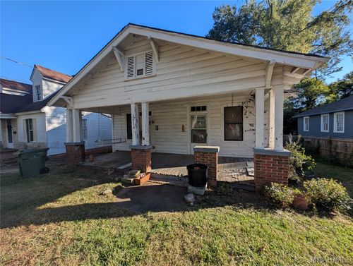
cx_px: 176
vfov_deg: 94.7
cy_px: 133
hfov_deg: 110.4
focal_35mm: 12
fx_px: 123
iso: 42
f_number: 1.95
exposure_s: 1/990
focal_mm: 2.23
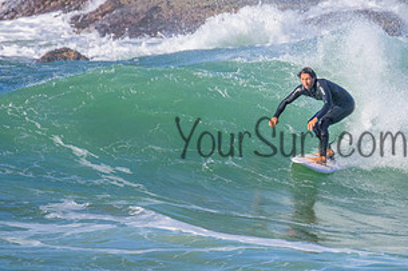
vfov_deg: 0.9
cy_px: 126
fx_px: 17251
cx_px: 313
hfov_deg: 1.4
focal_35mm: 1523
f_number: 11
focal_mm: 800
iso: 1250
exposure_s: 1/2000
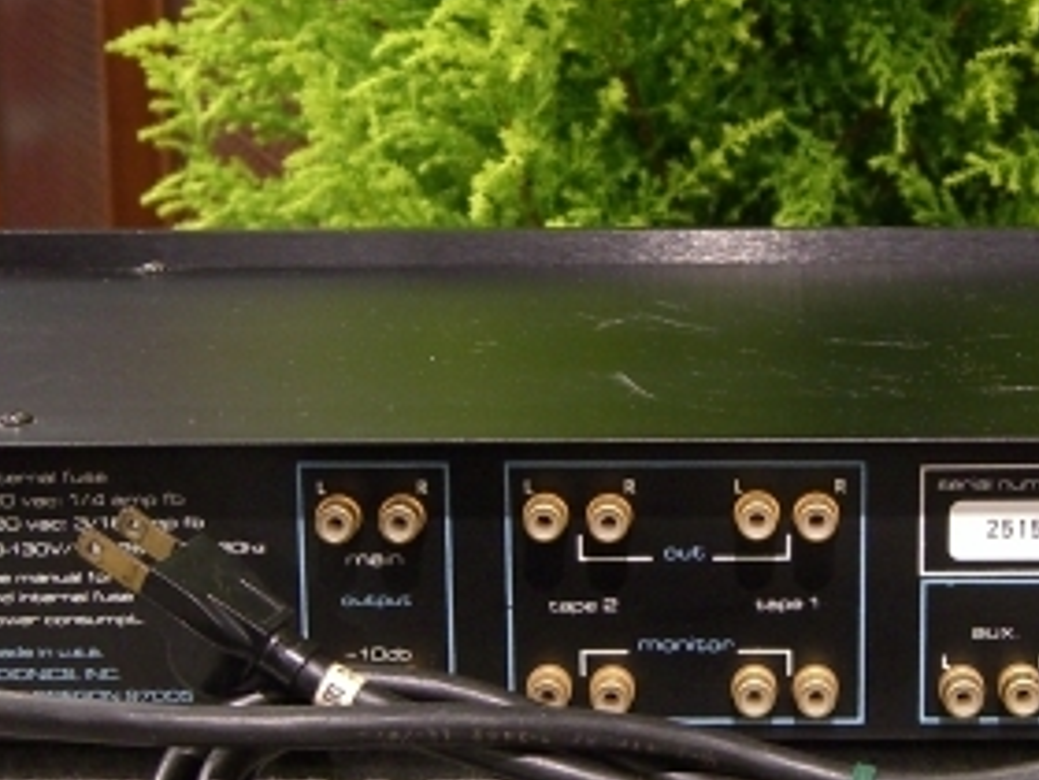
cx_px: 653
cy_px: 513
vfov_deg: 14.1
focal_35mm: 105
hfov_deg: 18.7
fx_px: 3152
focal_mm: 9.5
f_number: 3.1
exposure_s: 1/13
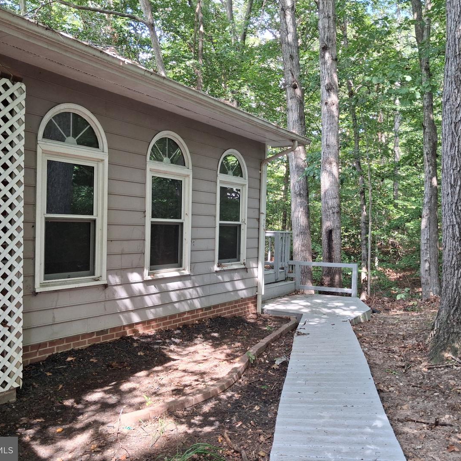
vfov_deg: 51.1
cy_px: 230
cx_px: 252
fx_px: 482
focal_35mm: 32
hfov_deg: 51.0
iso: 80
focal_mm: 4
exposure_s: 1/100
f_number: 1.8
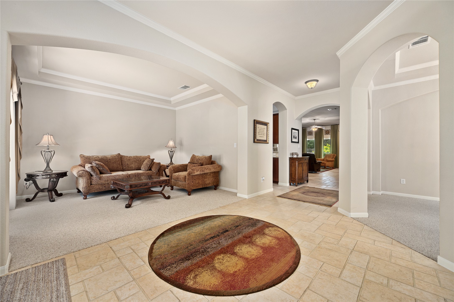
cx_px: 227
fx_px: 177
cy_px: 151
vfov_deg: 81.2
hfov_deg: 104.3
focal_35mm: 14
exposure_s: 1/4
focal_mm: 14
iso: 800
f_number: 8
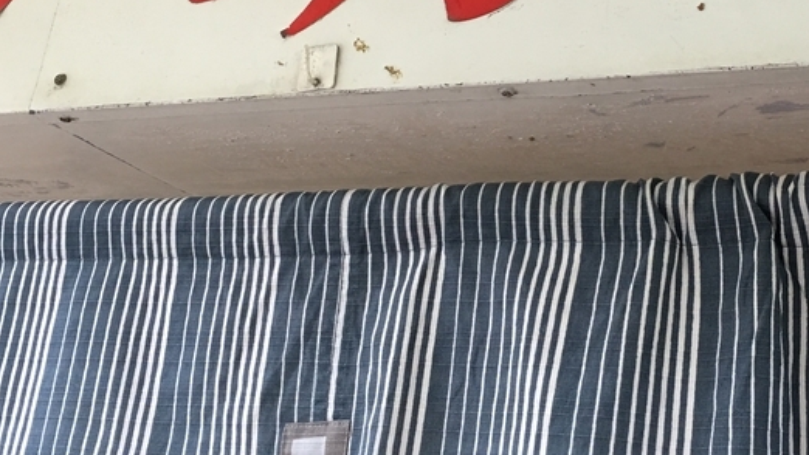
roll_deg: -5.6
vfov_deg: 19.0
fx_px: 1330
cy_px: 31
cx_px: 555
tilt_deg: +25.0
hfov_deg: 33.5
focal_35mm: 62
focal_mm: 4.15
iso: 40
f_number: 2.2
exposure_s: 1/15
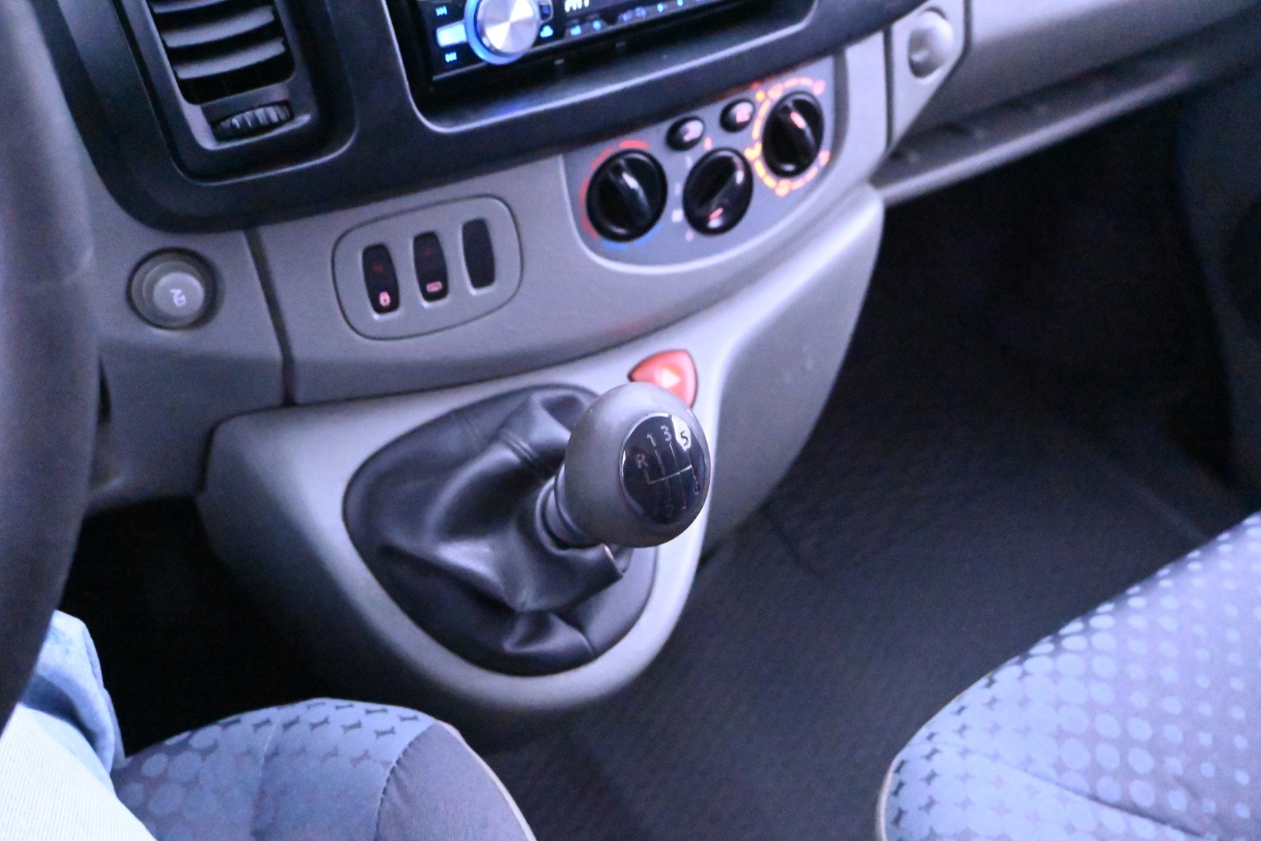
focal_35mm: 34
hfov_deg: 55.1
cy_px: 420
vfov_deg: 38.4
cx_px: 630
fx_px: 1208
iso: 32000
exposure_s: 1/40
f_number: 4.2
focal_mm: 23
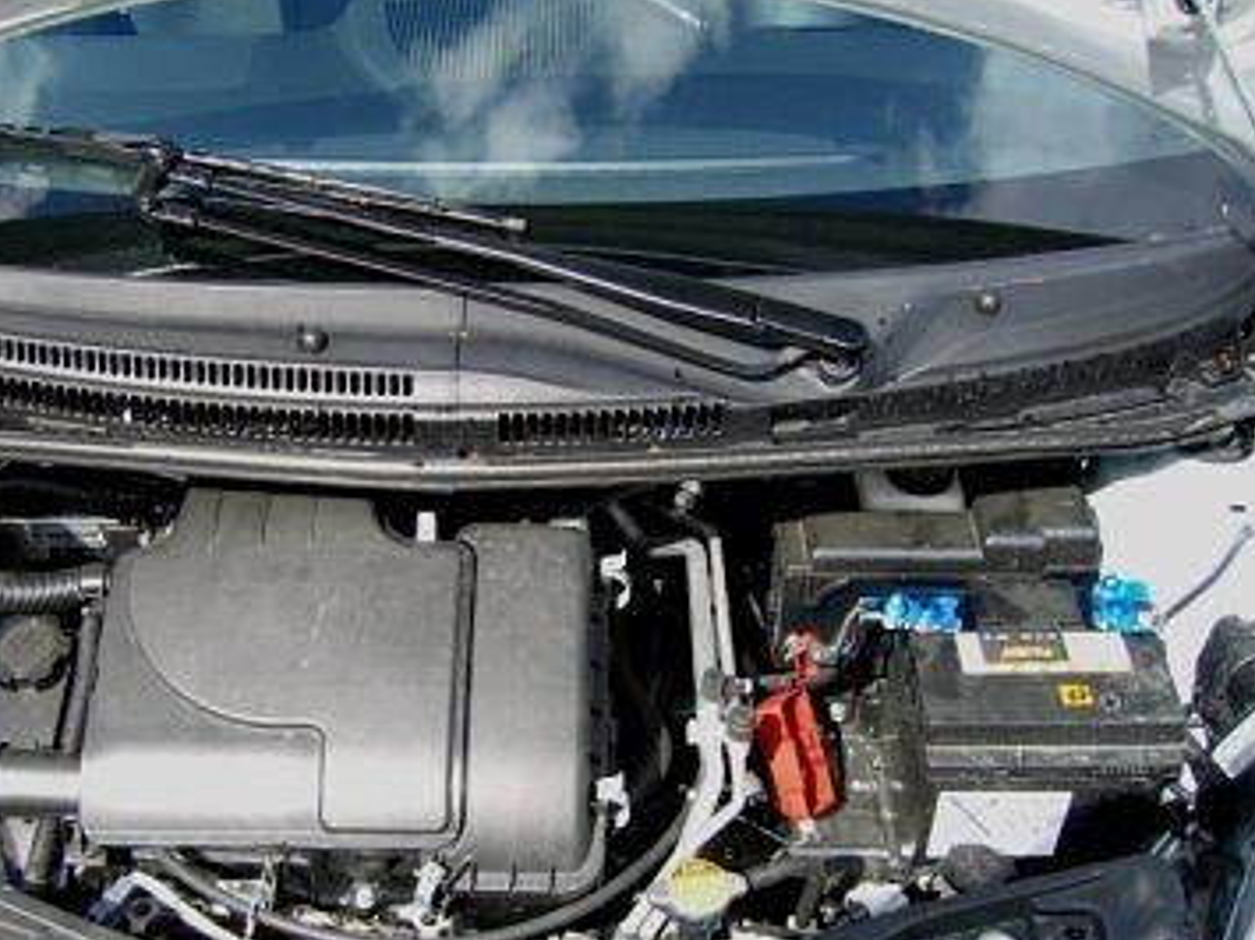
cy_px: 530
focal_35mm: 48
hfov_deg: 39.4
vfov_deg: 30.2
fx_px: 1740
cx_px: 477
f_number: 2.8
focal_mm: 7.9
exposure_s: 1/320
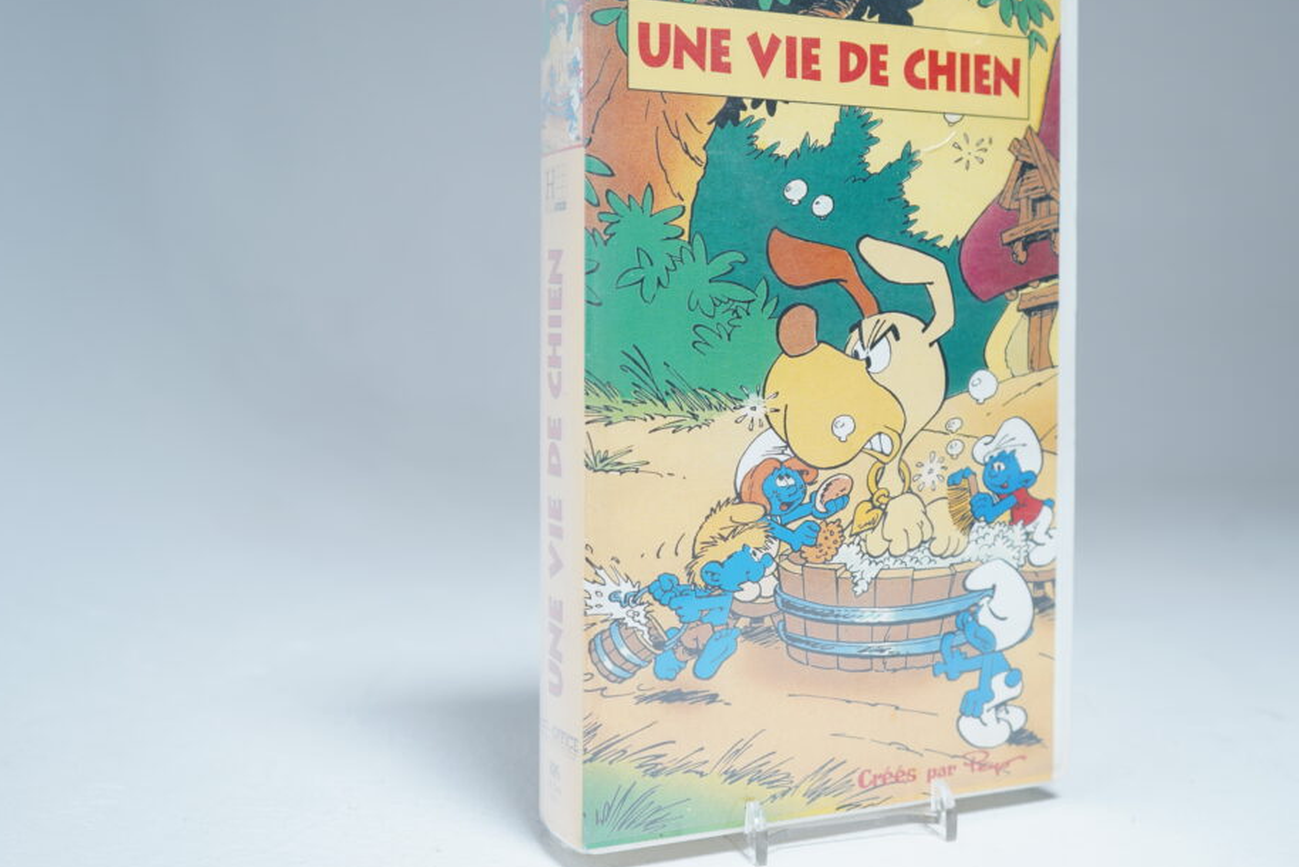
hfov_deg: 46.0
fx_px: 1516
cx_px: 812
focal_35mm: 42
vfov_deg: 31.9
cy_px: 365
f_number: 5.6
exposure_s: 1/4
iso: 160
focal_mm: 32
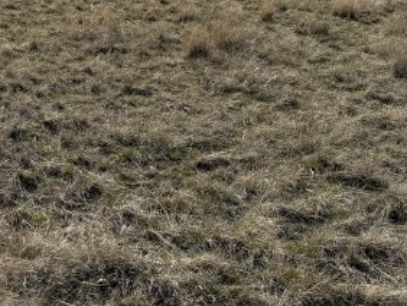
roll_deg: -1.4
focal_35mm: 87
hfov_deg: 20.7
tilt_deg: -2.2
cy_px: -65
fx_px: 1024
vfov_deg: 16.3
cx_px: -105
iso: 80
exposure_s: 1/11905
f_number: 1.78
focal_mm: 6.76
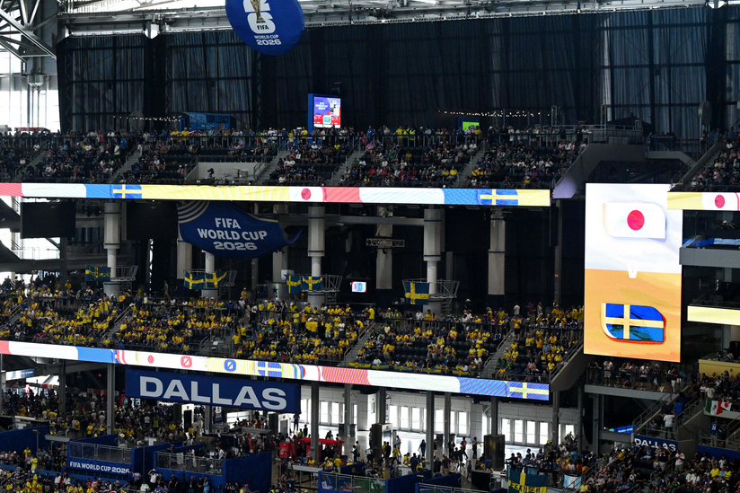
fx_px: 1788
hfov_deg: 23.4
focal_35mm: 87
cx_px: 309
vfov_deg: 15.7
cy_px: 240
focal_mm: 70
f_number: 4
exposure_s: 1/1000
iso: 3200
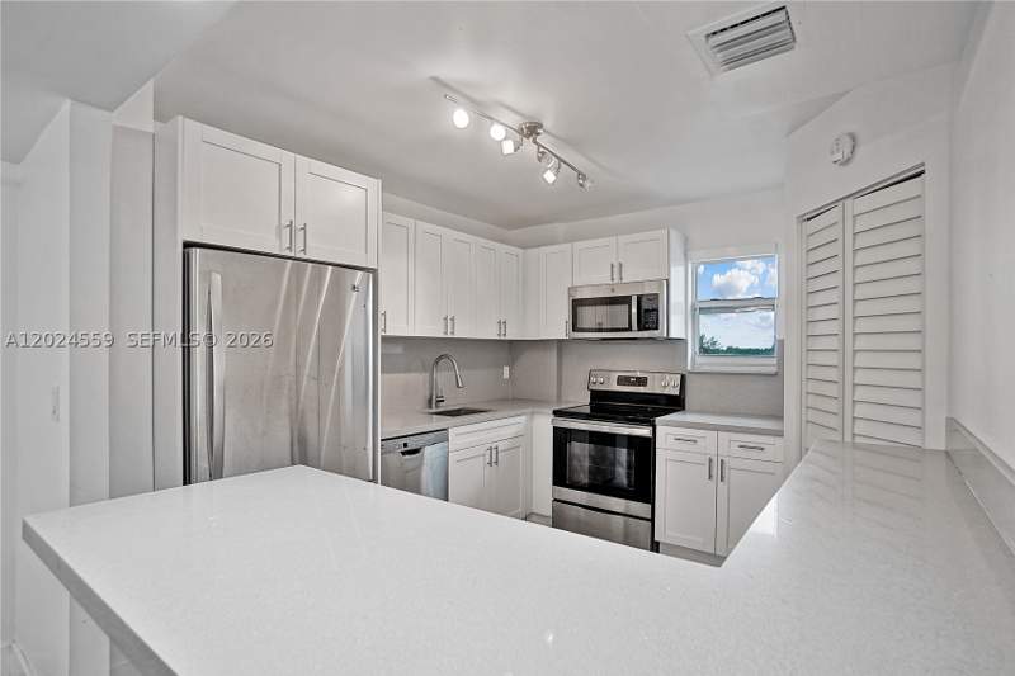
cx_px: 508
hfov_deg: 95.0
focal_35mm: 16
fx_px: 465
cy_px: 338
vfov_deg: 72.0
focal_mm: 11
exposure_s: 1/200
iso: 160
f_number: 6.3
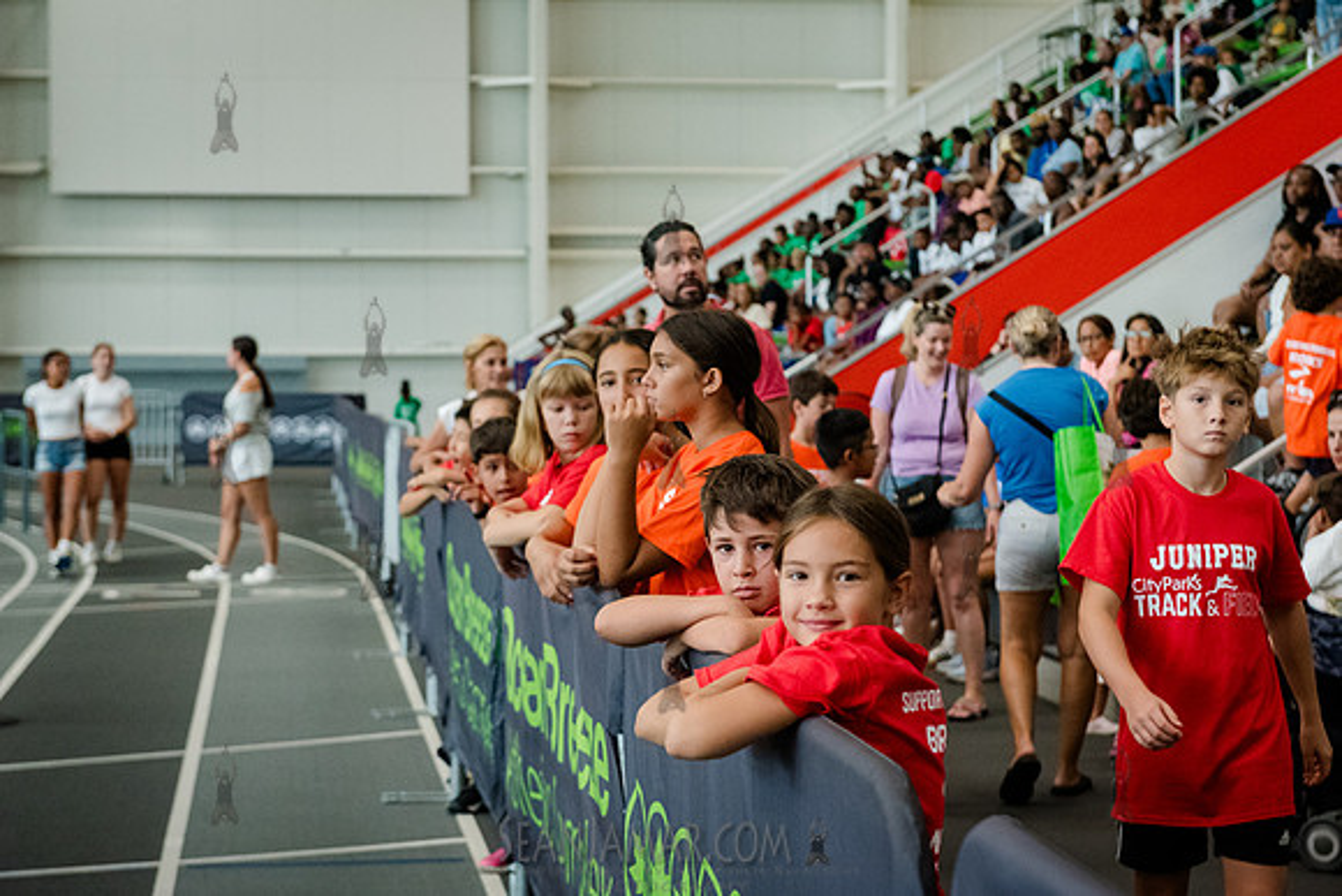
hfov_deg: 26.4
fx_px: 2863
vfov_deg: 17.8
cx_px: 634
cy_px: 446
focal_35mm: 77
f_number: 4.5
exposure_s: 1/640
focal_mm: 70
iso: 6400
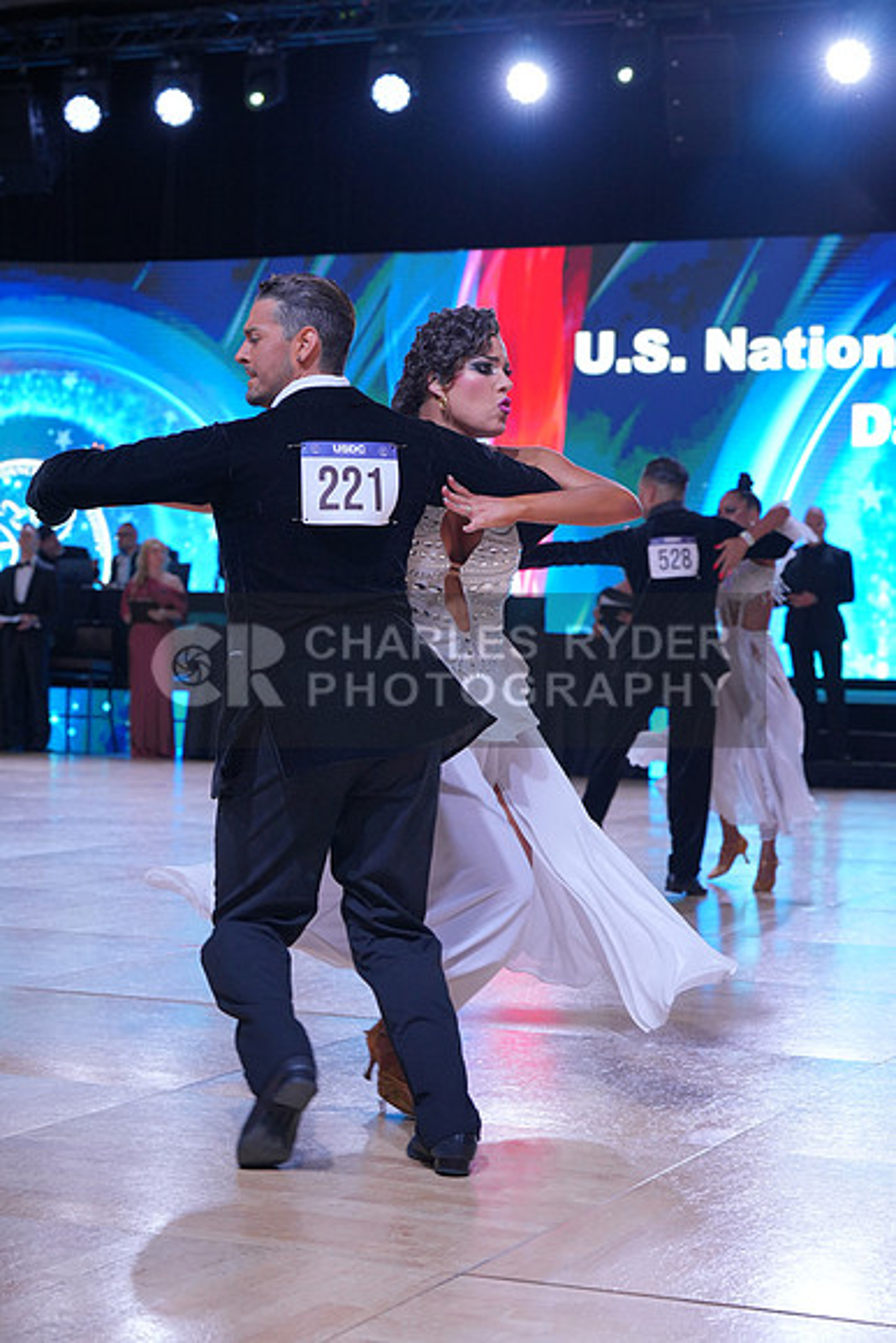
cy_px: 672
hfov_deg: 19.5
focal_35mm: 70
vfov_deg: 28.8
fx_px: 2612
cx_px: 448
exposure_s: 1/400
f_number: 5.6
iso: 1250
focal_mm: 70
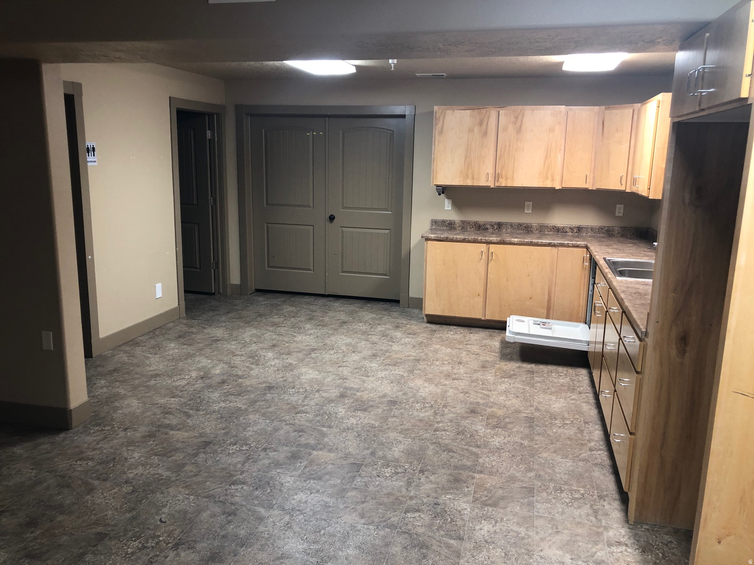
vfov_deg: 49.7
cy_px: 282
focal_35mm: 28
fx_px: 610
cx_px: 377
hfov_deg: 63.4
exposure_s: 1/20
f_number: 1.8
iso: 40
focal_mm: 3.99
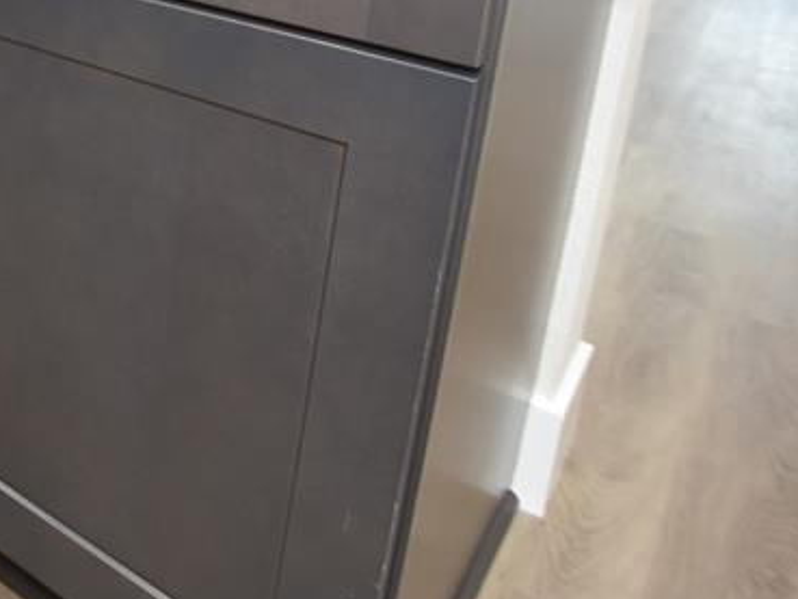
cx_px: -162
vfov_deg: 31.8
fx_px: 922
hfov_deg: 36.2
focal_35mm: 40
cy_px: -61
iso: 450
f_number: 4
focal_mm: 10
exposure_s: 1/60
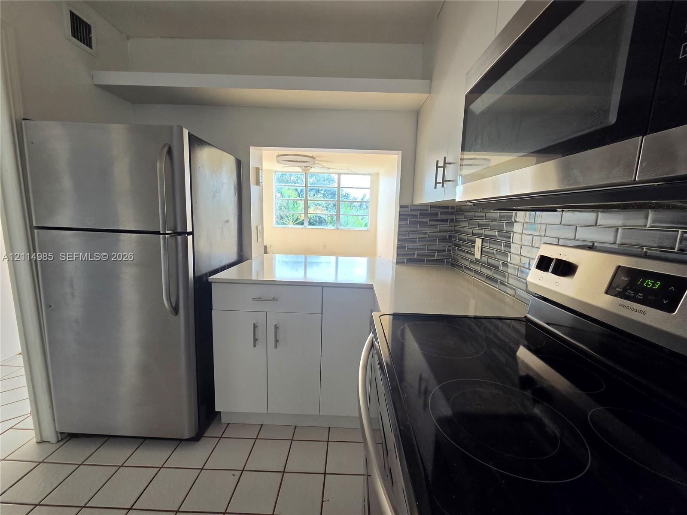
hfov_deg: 106.2
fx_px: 258
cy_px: 258
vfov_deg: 89.9
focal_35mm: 13
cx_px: 344
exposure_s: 1/120
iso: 100
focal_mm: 2.2
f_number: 2.2
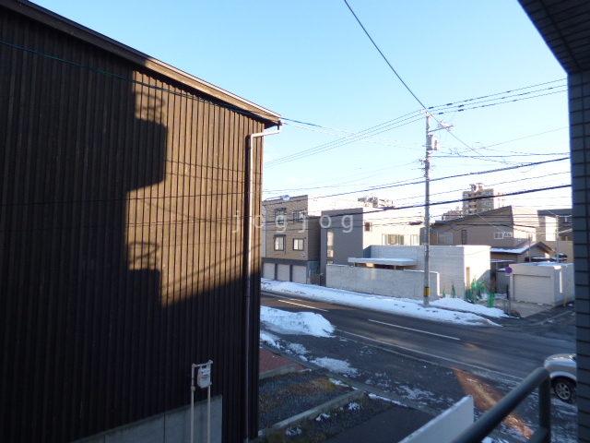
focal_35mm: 20
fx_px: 341
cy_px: 222
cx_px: 295
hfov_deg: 81.7
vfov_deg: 66.0
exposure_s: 1/400
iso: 100
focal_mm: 3.58
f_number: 2.8
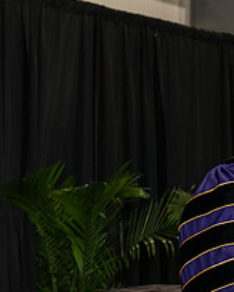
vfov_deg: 12.0
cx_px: 348
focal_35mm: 160
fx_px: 1384
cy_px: 243
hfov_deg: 9.4
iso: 2000
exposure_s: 1/200
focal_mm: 62
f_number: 5
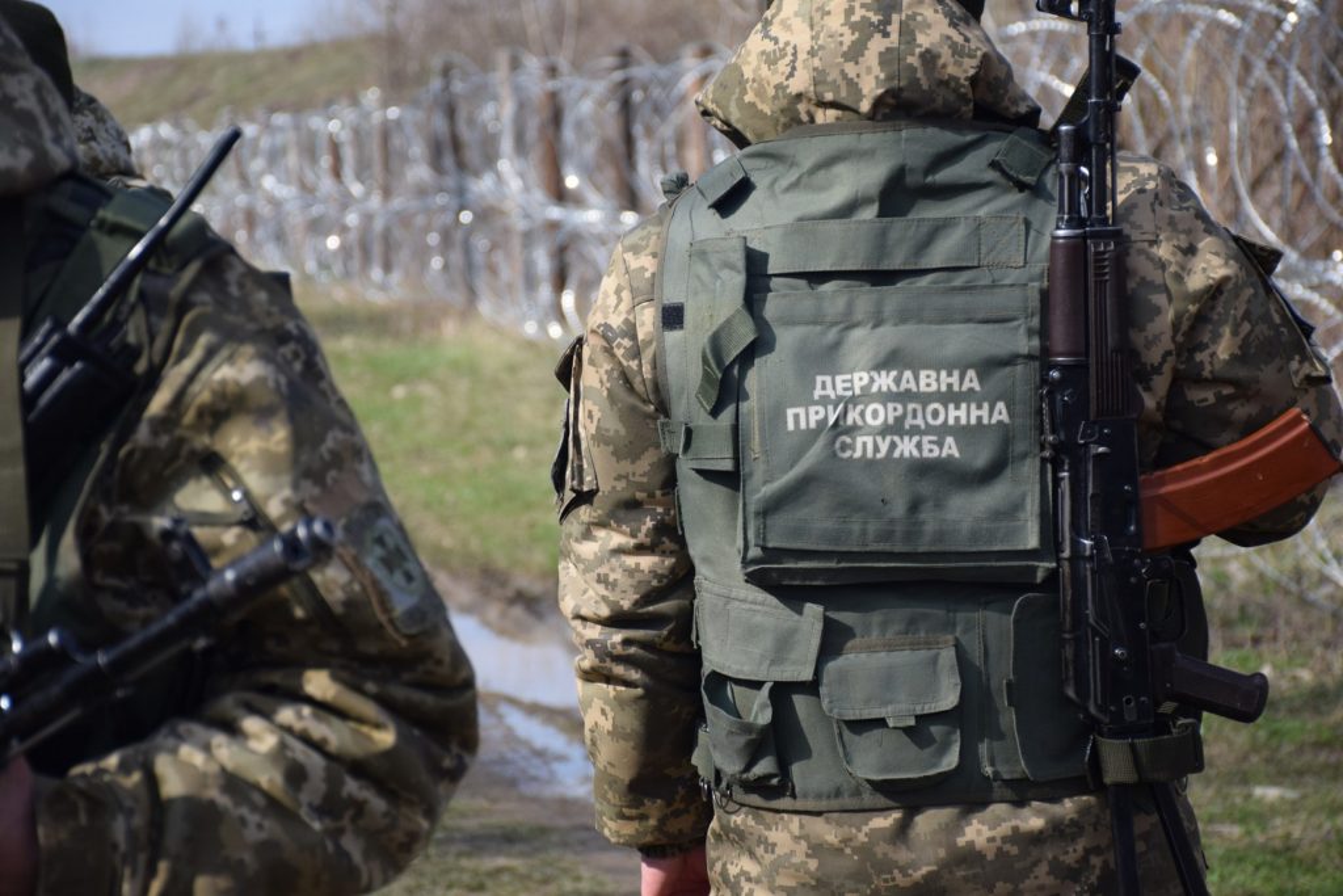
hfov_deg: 17.1
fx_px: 4477
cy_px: 448
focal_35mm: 120
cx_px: 672
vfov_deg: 11.4
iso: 400
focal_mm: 80
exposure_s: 1/1250
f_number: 5.3
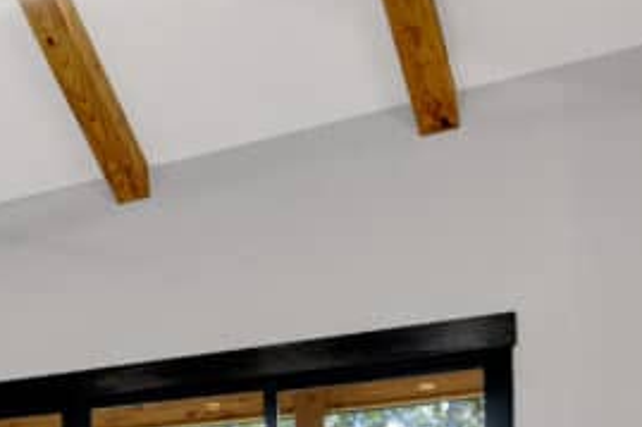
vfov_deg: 22.1
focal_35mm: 61
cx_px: -506
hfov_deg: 21.6
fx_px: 1087
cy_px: 304
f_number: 11
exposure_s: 1/5
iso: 400
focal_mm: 16
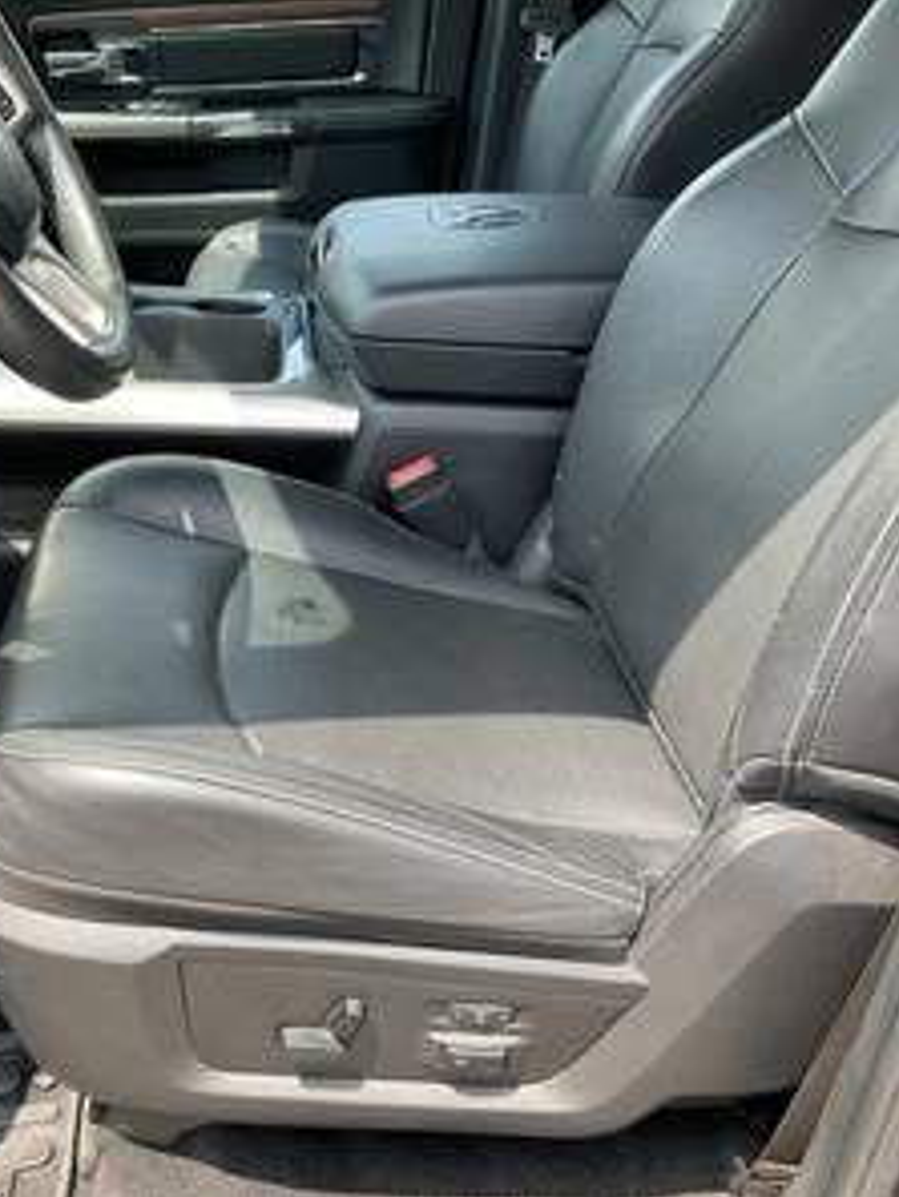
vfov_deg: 47.8
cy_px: 601
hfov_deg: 36.0
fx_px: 1350
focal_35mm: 39
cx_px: 230
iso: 20
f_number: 1.8
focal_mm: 3
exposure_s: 1/130
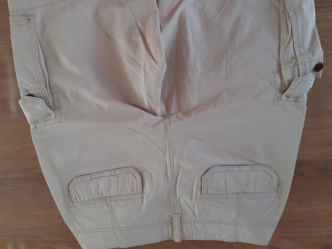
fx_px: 259
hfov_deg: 65.3
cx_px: 166
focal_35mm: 27
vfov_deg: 51.4
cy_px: 124
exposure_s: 1/100
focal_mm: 3.6
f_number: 1.9
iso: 64
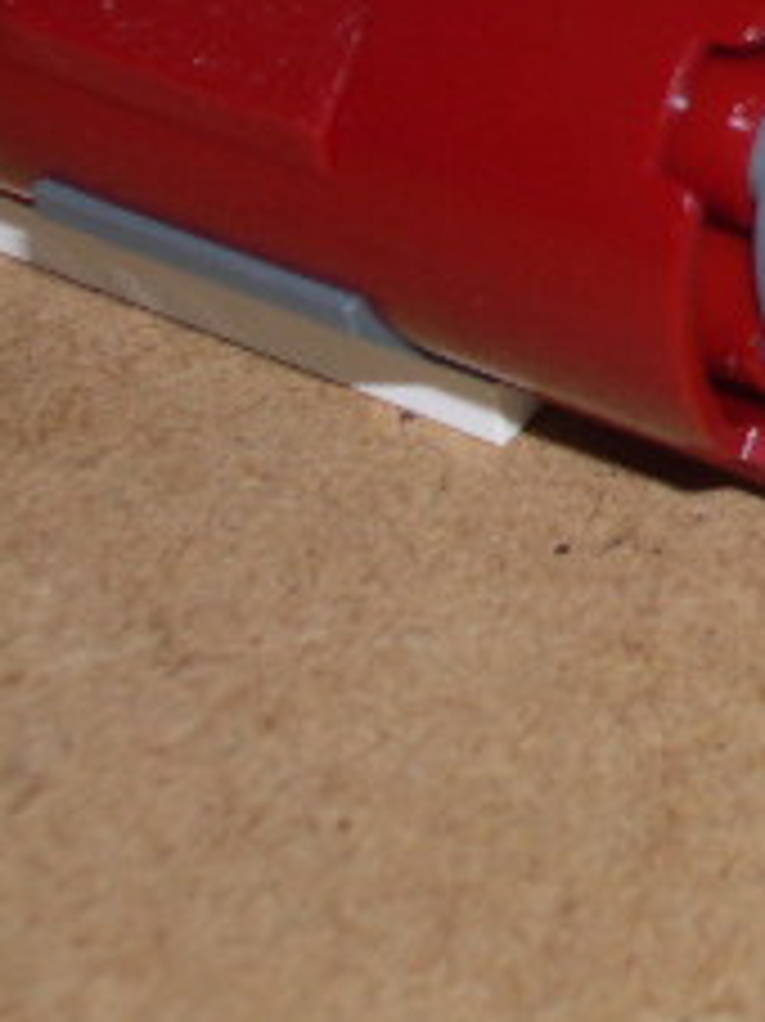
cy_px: -50
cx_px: 1346
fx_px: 5987
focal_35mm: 203
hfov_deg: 7.1
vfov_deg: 9.7
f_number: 10.4
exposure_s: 1/60
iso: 100
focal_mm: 15.3
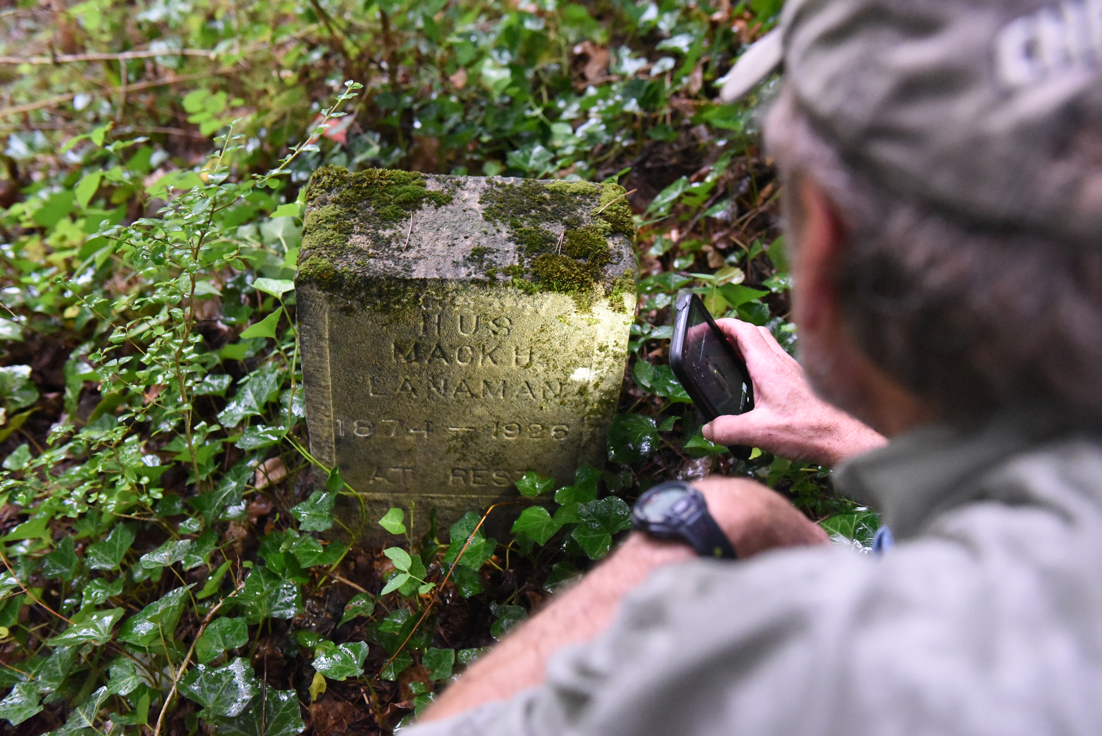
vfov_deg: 35.1
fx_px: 1164
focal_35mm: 38
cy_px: 368
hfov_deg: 50.7
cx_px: 551
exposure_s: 1/250
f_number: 4
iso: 12800
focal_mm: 38
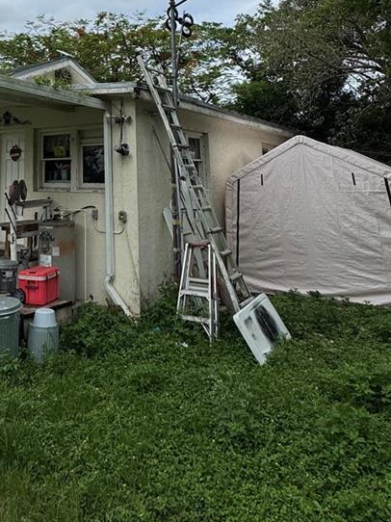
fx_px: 467
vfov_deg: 53.7
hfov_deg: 42.8
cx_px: 64
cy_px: 91
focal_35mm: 31
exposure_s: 1/2415
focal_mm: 2.22
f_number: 2.2
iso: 50
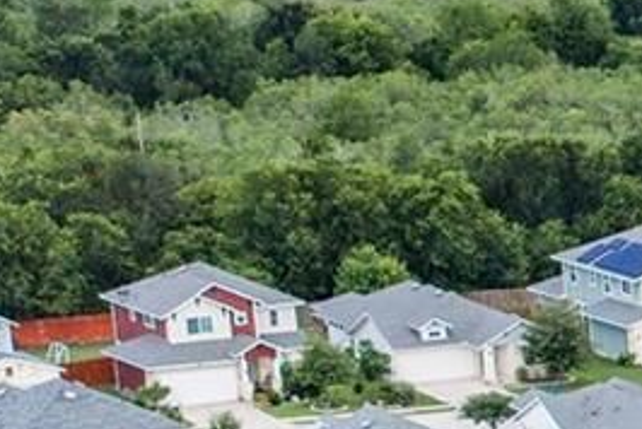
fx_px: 3981
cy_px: 1093
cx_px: 1762
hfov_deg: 8.2
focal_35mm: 223
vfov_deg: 5.9
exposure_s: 1/50
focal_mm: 29
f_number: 8
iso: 320
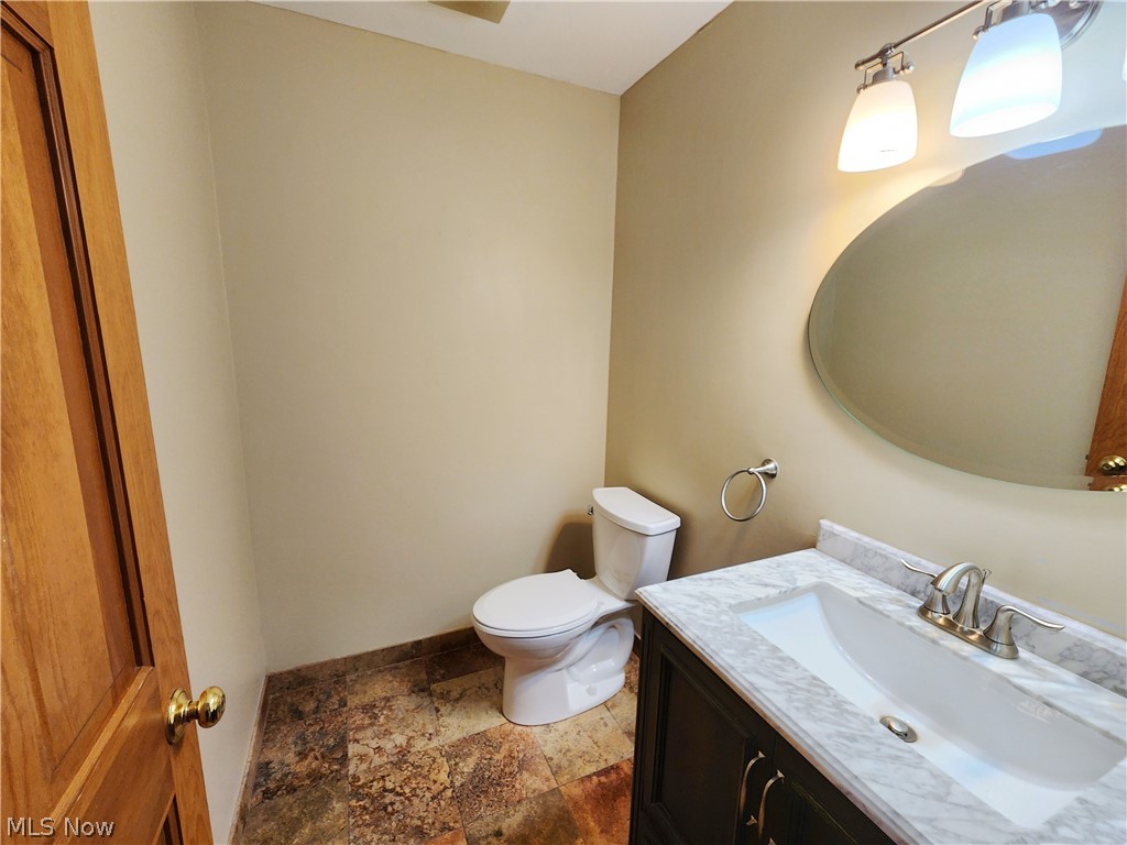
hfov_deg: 106.2
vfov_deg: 89.9
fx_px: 423
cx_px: 564
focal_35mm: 13
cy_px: 422
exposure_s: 1/60
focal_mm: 2.2
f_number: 2.2
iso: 160
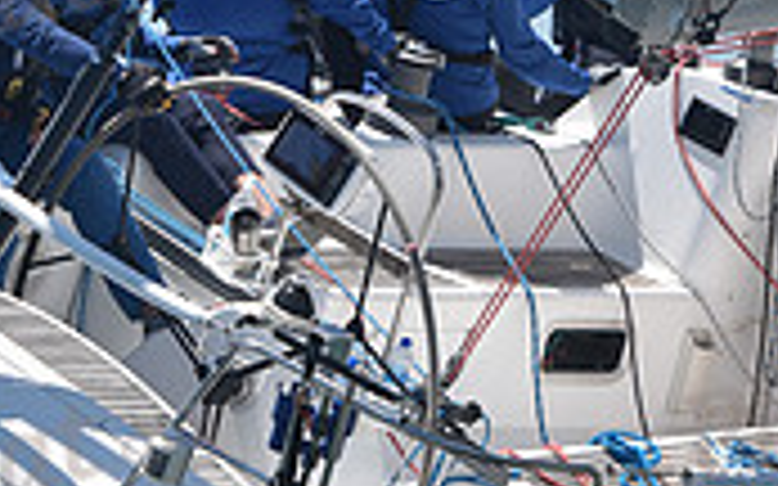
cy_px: 196
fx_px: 9072
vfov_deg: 3.1
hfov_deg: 4.9
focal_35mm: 428
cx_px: 454
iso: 200
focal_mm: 125
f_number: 4.5
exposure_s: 1/1000
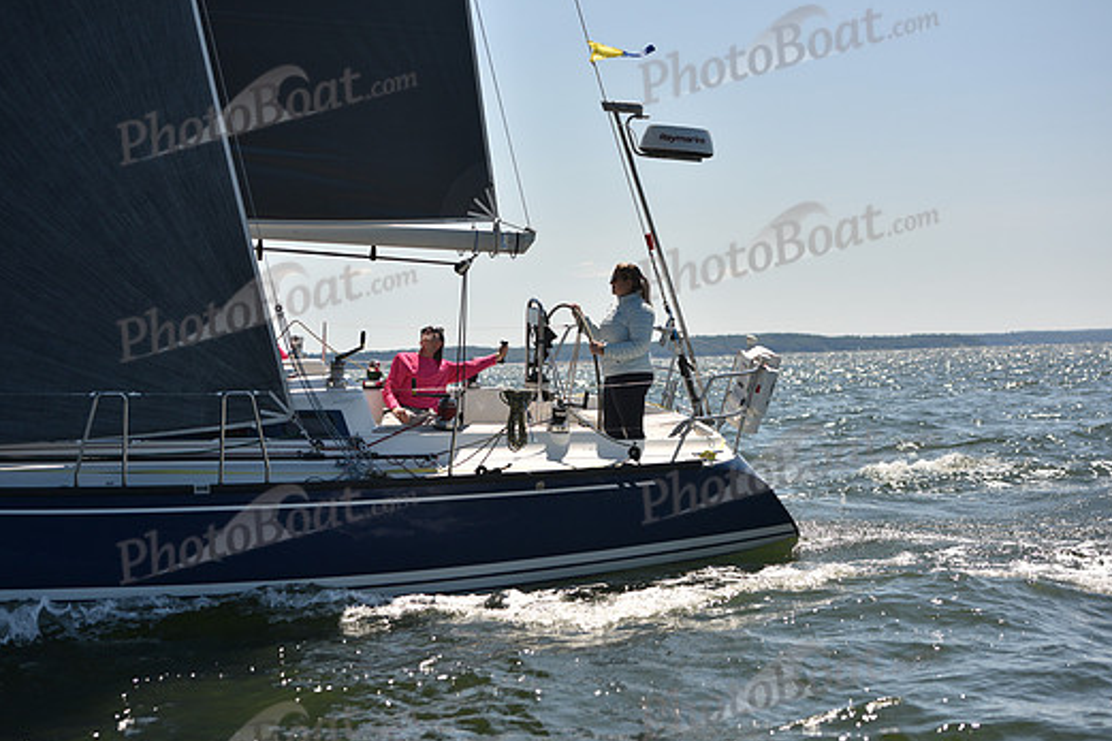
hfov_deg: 26.0
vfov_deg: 17.5
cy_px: 388
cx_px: 529
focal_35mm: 78
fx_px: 2408
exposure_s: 1/1250
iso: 250
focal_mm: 70
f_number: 3.5
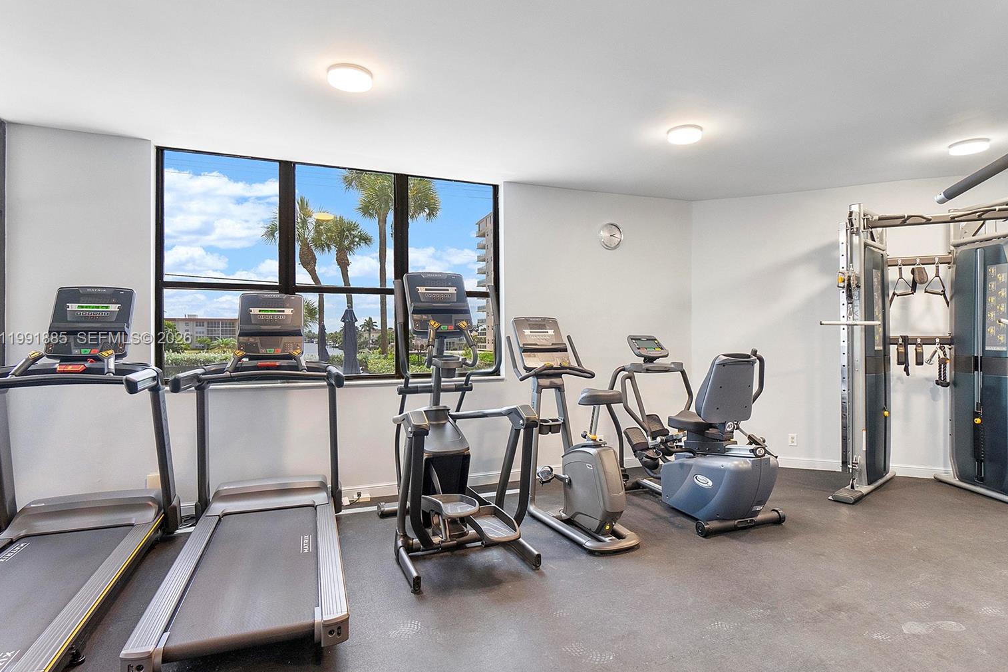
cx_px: 517
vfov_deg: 64.6
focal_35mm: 19
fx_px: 532
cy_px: 339
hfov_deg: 86.9
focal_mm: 12
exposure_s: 1/40
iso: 250
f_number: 7.1
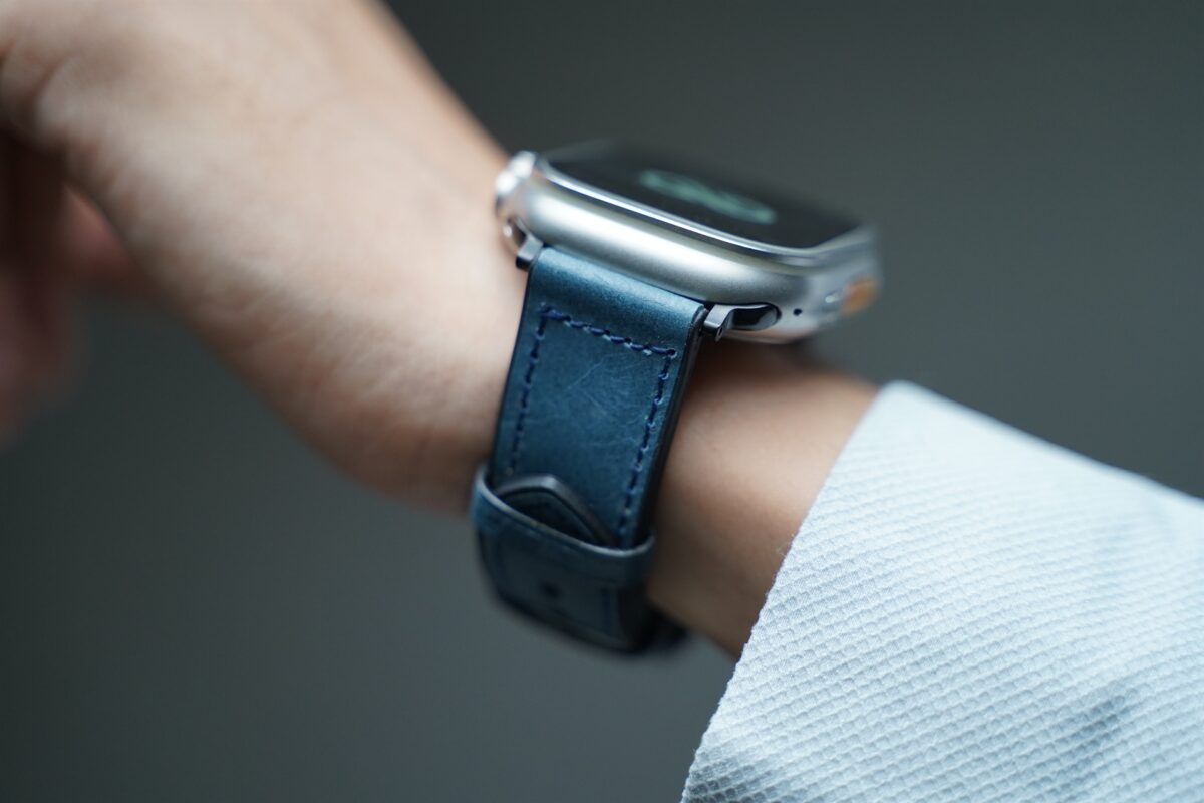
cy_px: 402
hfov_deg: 27.0
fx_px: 2508
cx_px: 602
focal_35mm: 75
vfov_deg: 18.2
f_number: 3.5
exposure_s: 1/200
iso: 1600
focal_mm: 75
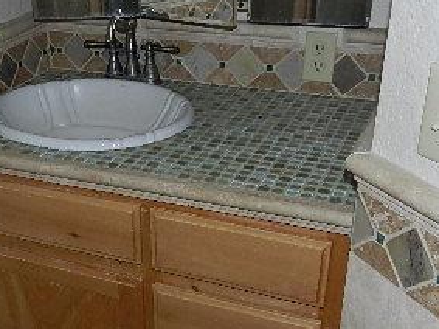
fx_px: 659
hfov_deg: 36.3
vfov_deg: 27.7
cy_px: 234
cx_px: 130
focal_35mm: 52
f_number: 3.4
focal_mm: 4
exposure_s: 1/30
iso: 200
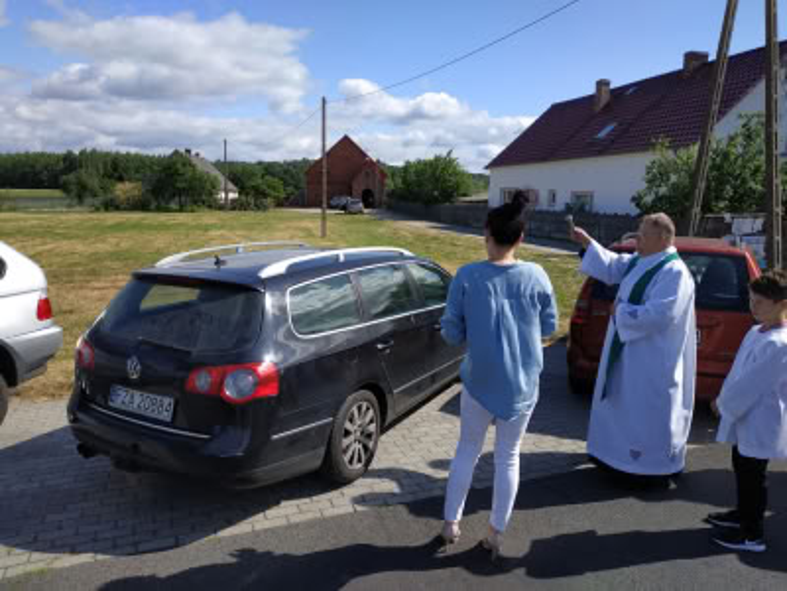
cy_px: 296
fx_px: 546
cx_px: 394
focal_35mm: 24
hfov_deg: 71.6
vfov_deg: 56.8
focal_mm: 3.94
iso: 125
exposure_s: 1/2486
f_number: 1.9
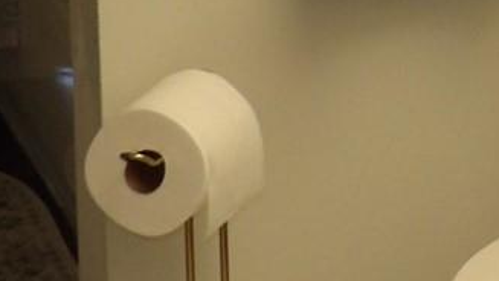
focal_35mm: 128
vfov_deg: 9.0
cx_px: 751
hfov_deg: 15.5
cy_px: -266
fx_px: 1694
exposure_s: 1/33
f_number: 3.2
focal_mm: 4.3
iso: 200
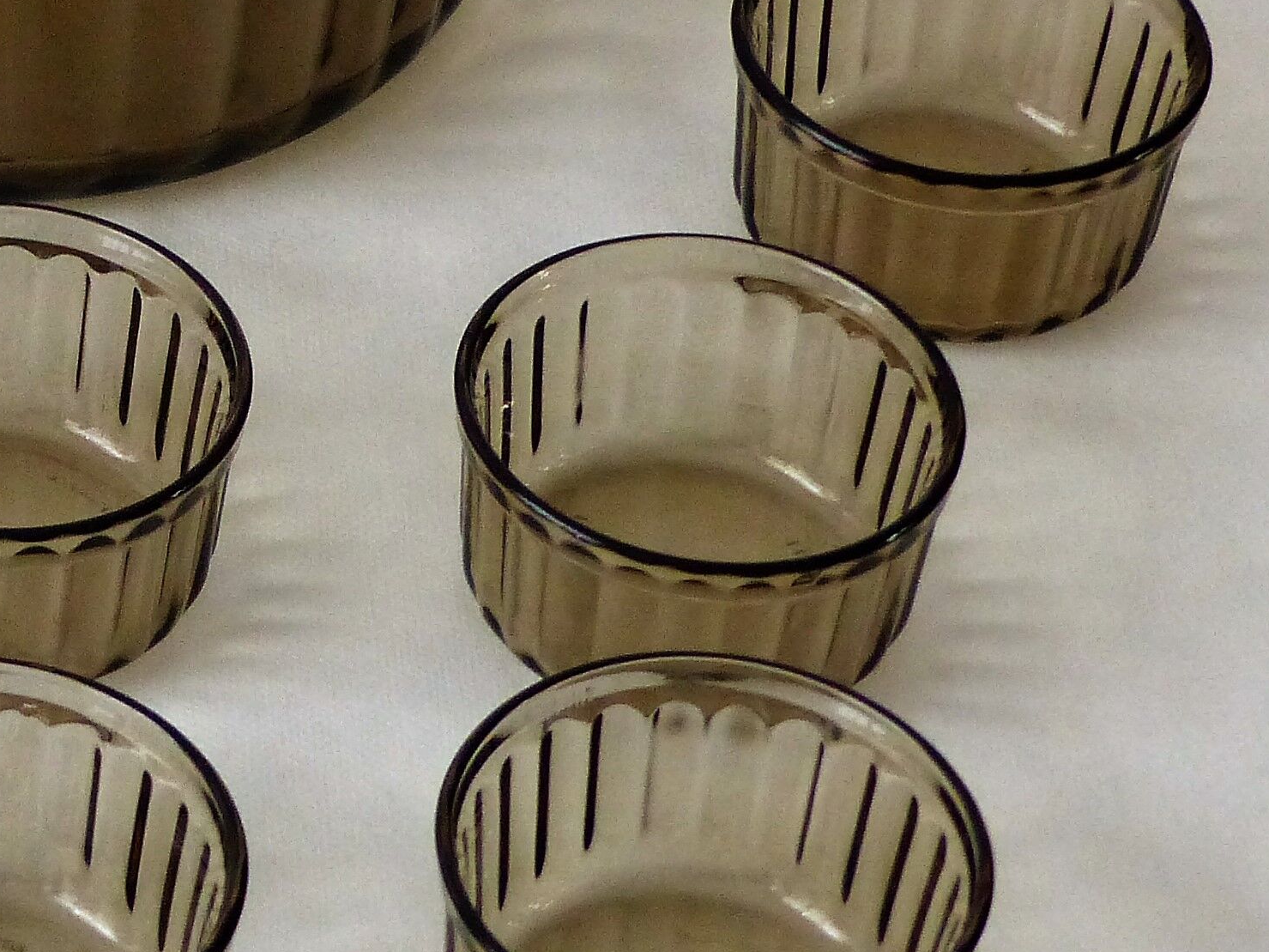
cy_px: 292
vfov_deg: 9.0
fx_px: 6048
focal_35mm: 165
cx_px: -39
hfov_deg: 11.8
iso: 320
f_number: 2.8
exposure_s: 1/60
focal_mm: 10.5
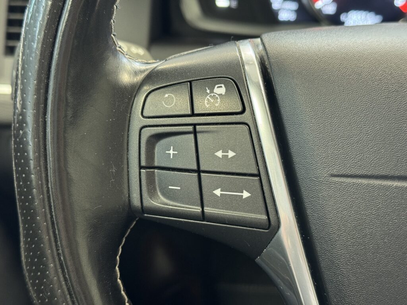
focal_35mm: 48
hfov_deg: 39.7
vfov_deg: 30.3
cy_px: 152
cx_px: 204
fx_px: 564
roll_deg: -1.9
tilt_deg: -33.2
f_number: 1.78
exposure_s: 1/33
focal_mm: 6.76
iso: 320
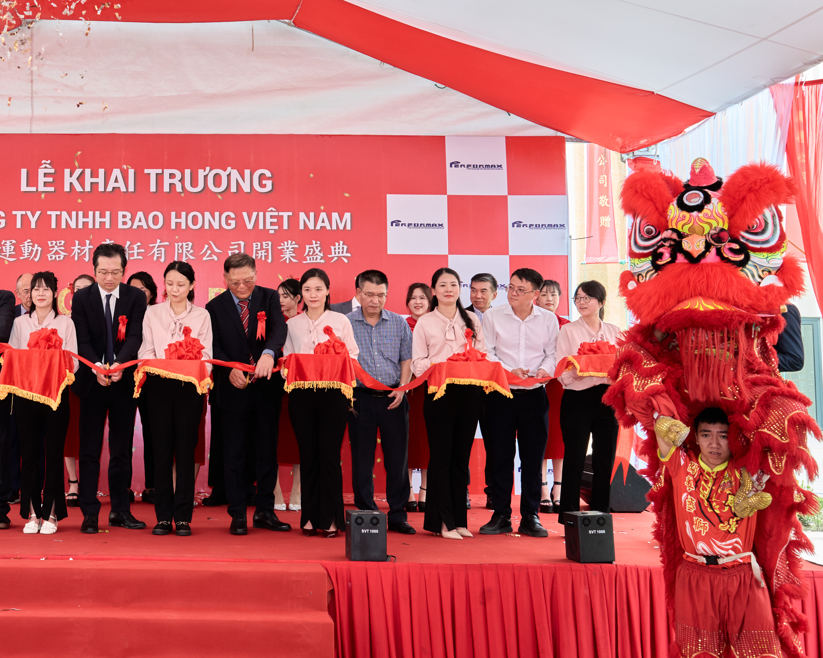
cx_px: 131
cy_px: 244
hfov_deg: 35.1
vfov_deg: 29.6
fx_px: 1242
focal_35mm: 51
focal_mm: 32
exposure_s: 1/160
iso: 640
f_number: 8
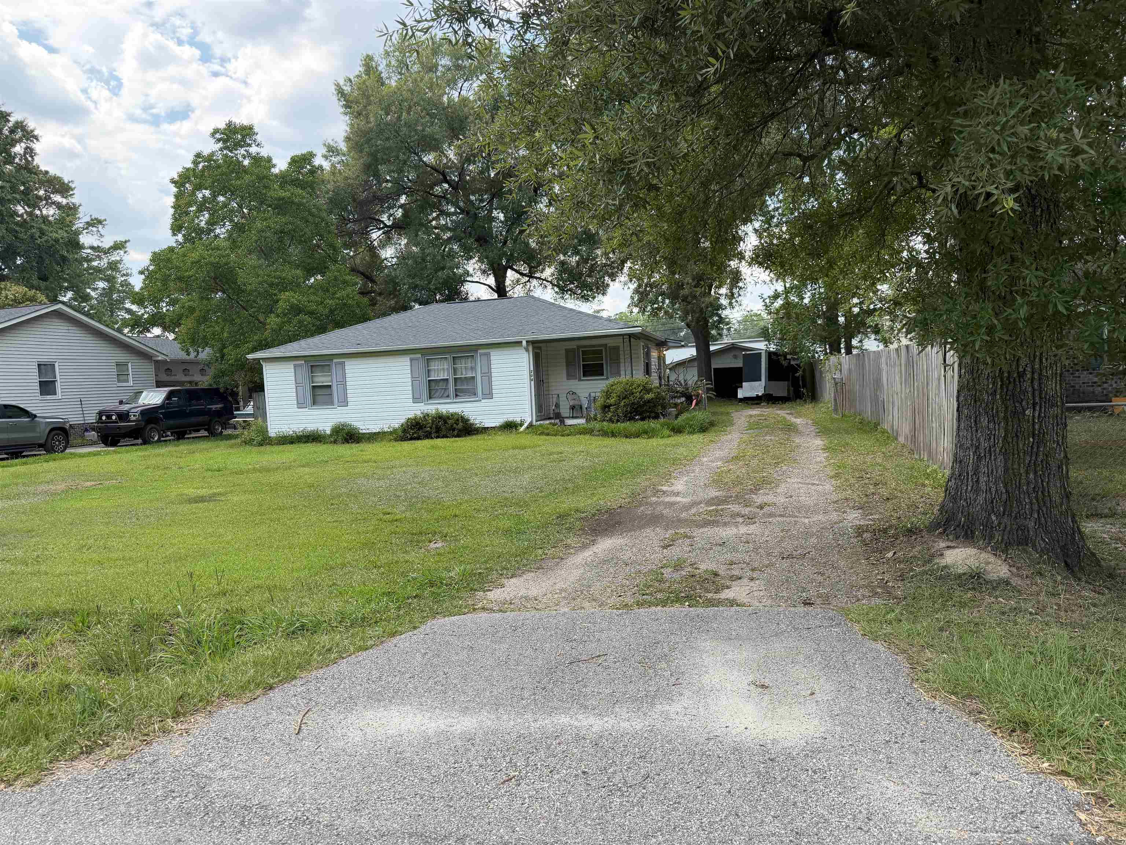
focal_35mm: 24
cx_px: 563
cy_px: 422
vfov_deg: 56.8
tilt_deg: -5.3
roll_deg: +4.1
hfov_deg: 71.6
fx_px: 781
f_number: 1.78
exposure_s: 1/1585
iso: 100
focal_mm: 6.76
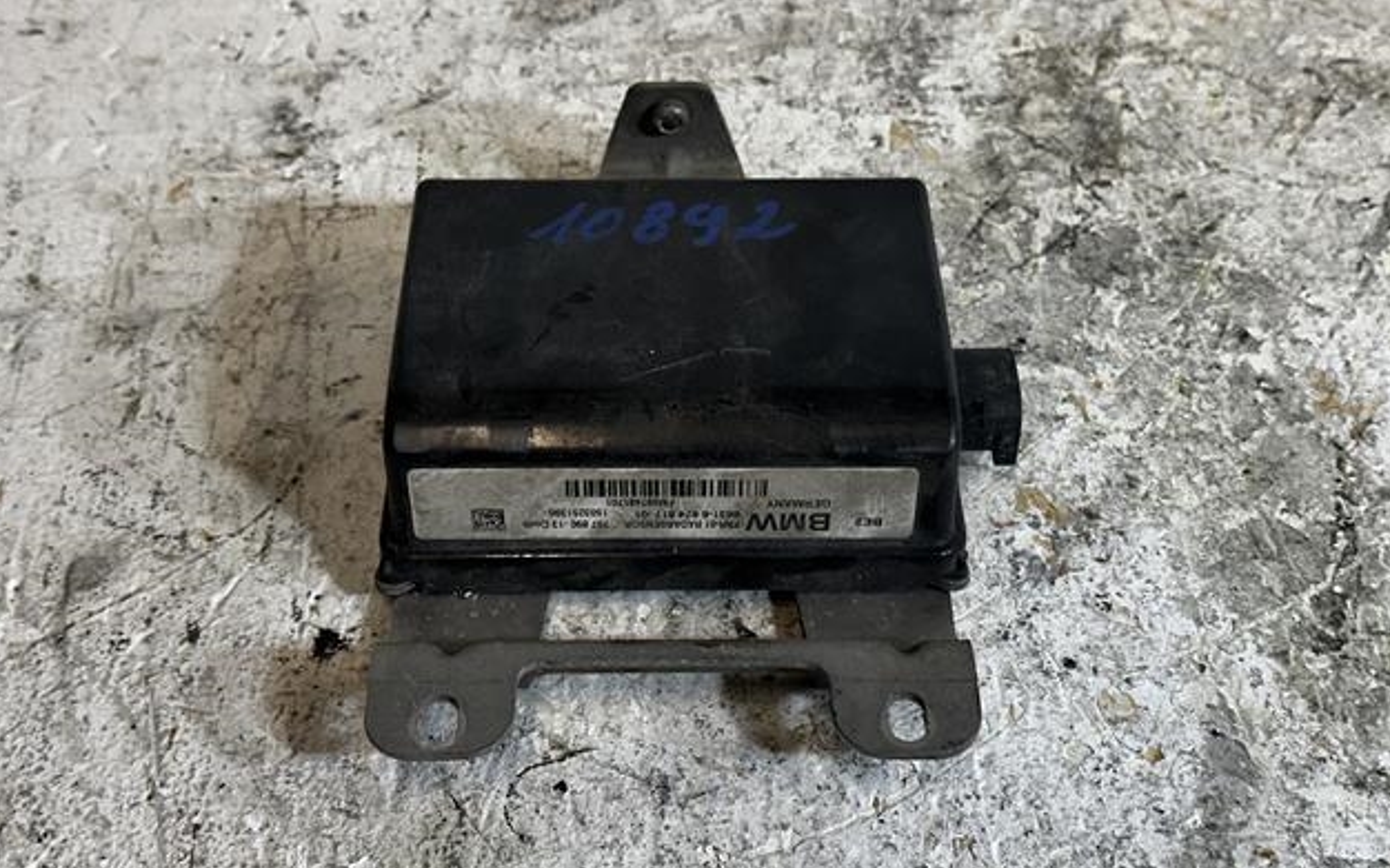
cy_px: 422
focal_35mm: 52
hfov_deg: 38.9
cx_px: 699
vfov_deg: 24.9
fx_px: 1970
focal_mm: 6.86
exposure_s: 1/100
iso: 80
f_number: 1.78
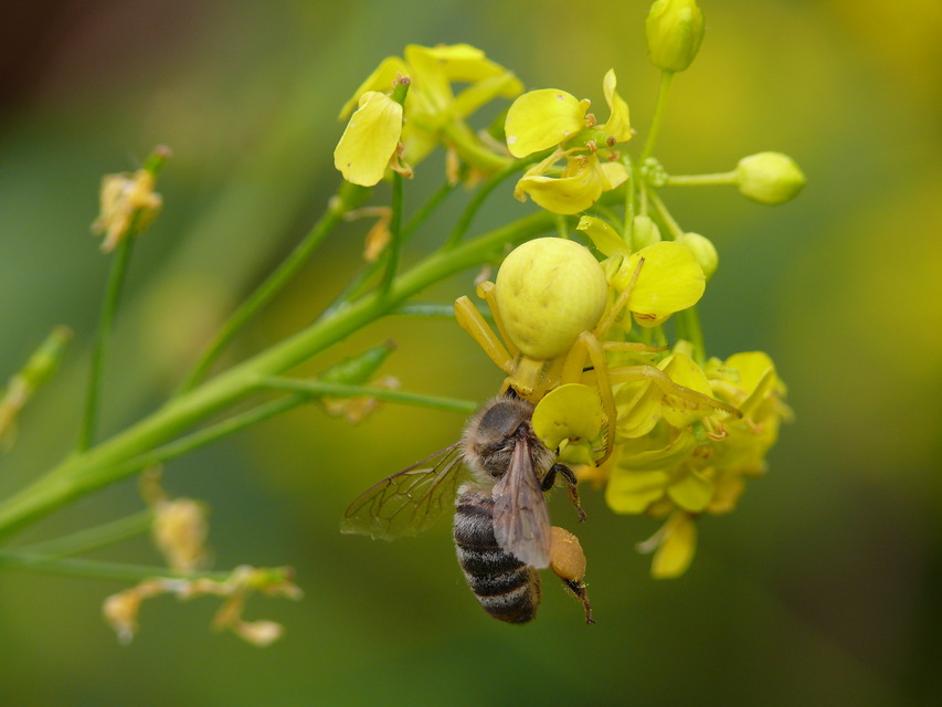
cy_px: 354
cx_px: 471
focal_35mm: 215
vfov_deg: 6.9
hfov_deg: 9.2
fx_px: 5852
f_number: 4.5
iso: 100
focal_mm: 45.4
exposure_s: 1/200
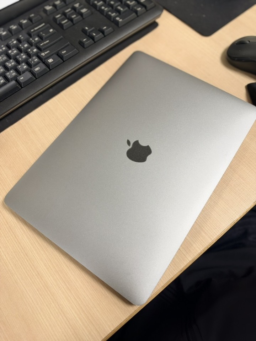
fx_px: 237
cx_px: 128
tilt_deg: -68.0
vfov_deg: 71.6
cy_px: 170
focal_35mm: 24
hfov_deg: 56.8
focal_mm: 6.93
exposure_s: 1/120
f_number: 1.8
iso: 250
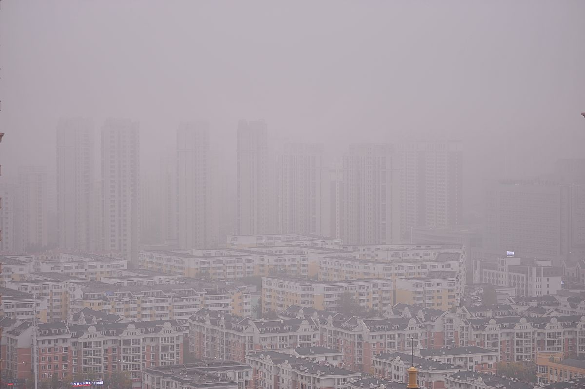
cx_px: 292
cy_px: 194
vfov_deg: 13.0
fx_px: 1705
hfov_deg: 19.5
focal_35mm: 105
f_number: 2.8
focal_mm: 105
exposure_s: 1/320
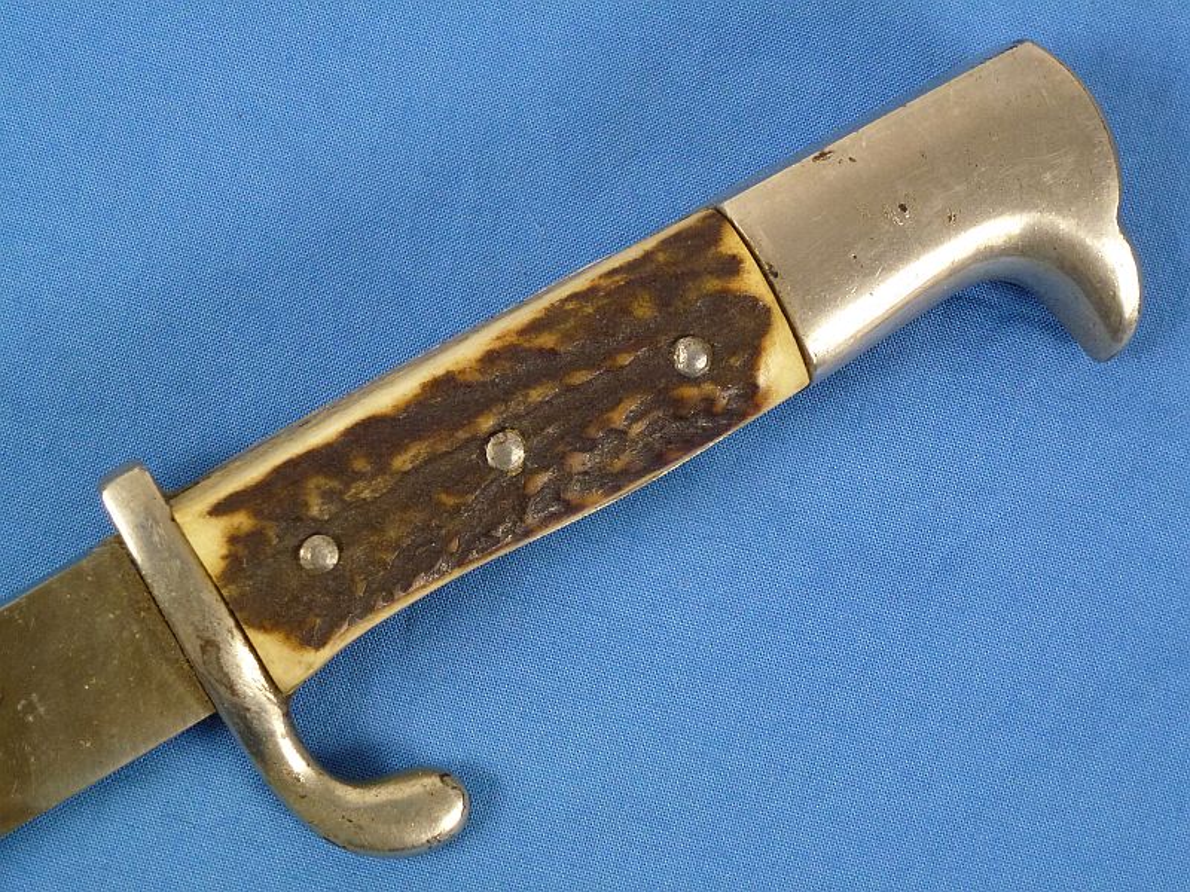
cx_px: 595
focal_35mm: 76
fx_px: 2613
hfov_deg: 25.7
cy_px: 446
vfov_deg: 19.4
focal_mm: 13.6
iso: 400
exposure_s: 1/80
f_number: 4.7
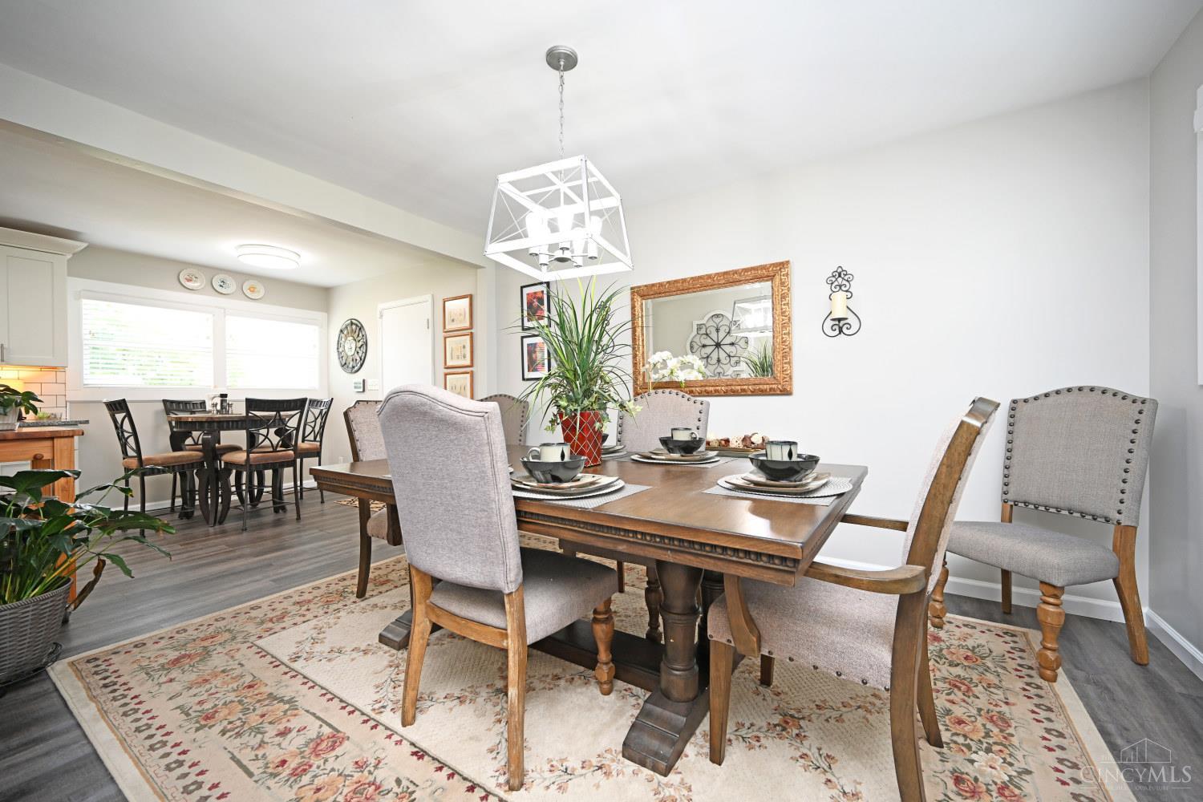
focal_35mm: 14
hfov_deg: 104.3
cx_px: 602
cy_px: 401
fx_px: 468
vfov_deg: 81.2
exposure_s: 1/60
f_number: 4
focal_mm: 14
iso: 400
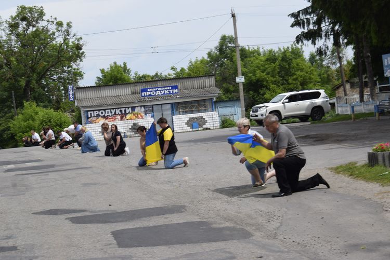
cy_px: 130
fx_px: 894
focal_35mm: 82
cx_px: 195
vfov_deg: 16.6
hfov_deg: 24.6
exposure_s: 1/400
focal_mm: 55
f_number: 10
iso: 200
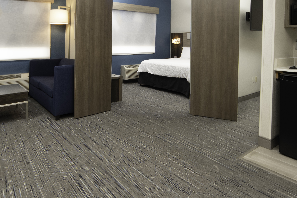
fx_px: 173
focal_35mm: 21
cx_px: 126
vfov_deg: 59.4
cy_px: 90
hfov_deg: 80.7
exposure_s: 1/4
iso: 100
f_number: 11
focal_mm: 12
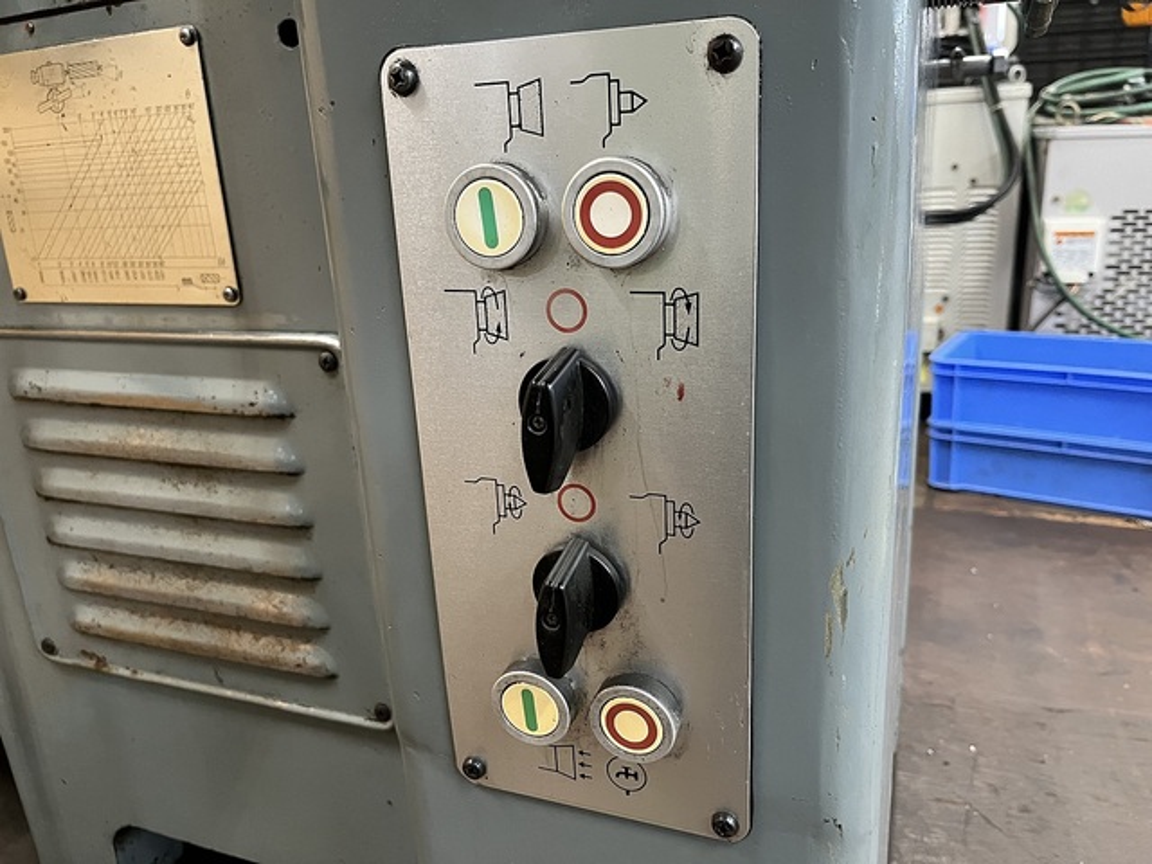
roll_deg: +2.2
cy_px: 432
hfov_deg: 67.3
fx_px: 865
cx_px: 576
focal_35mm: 26
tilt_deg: -19.2
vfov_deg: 53.1
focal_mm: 5.1
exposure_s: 1/60
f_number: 1.6
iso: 400
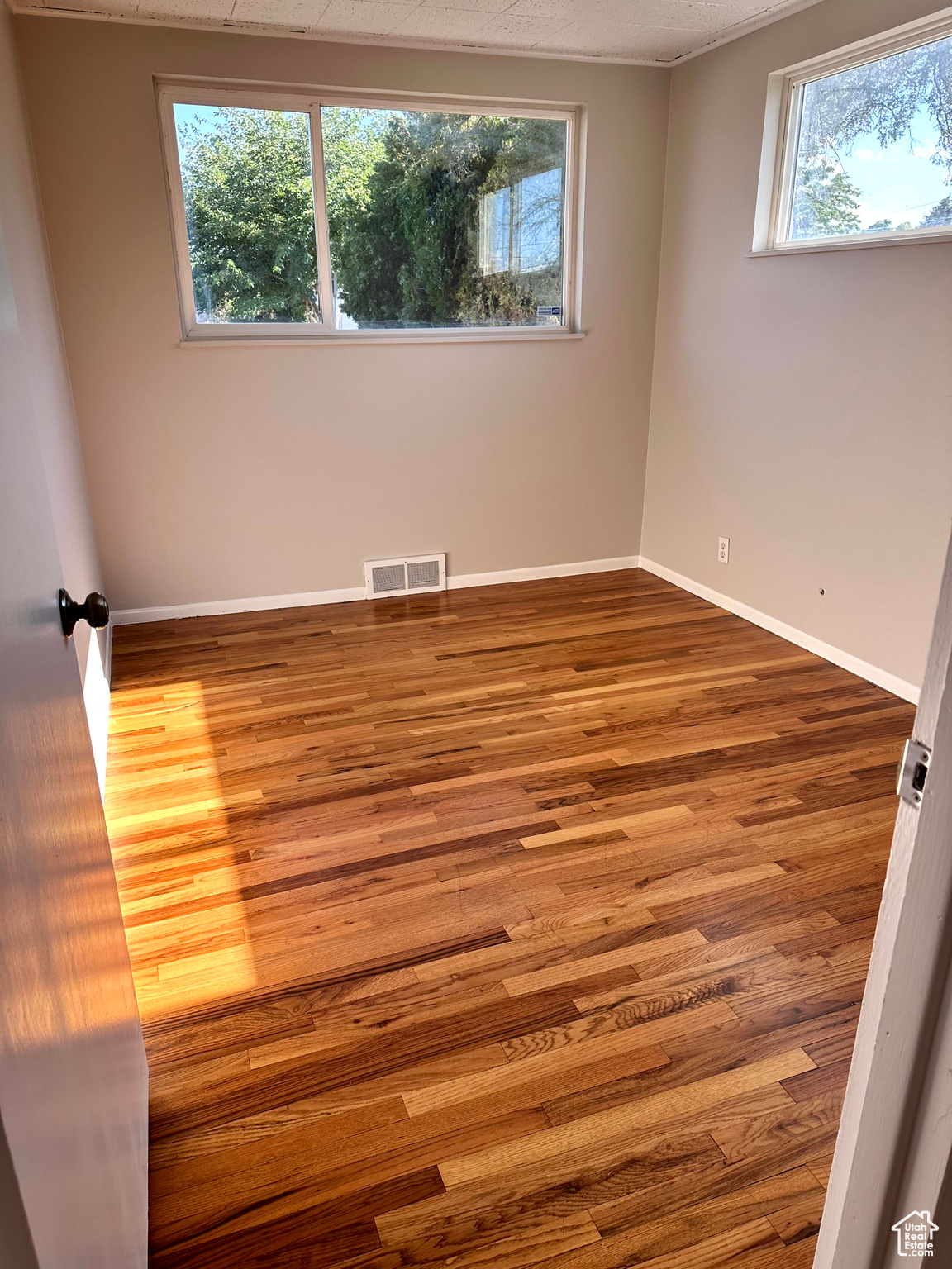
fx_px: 880
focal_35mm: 24
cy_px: 634
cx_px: 476
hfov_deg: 56.8
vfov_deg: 71.6
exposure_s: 1/494
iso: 80
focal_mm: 6.86
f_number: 1.78
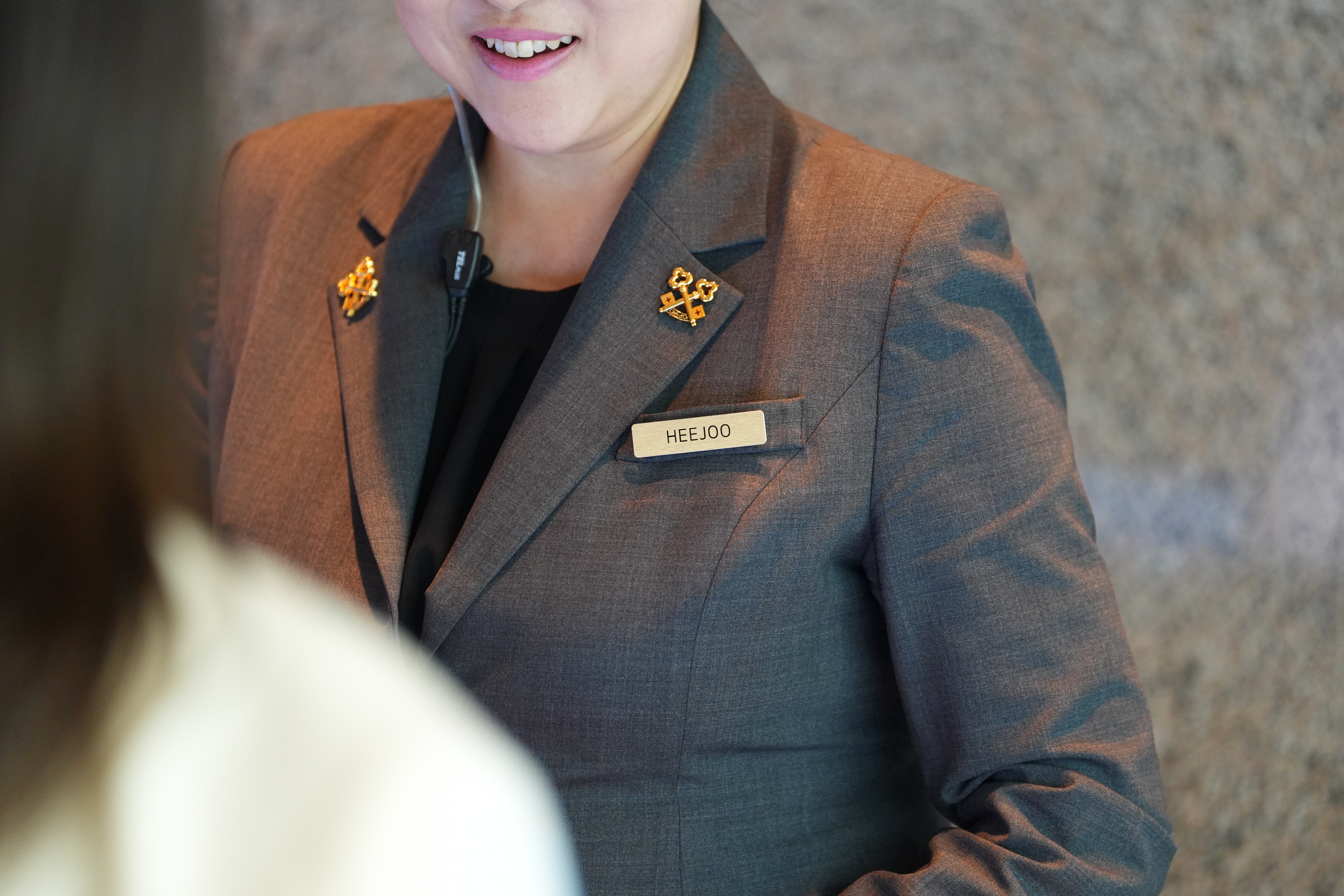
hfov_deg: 10.3
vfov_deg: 6.9
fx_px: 7466
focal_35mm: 200
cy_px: 448
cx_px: 672
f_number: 2.8
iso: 2500
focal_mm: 200
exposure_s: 1/100
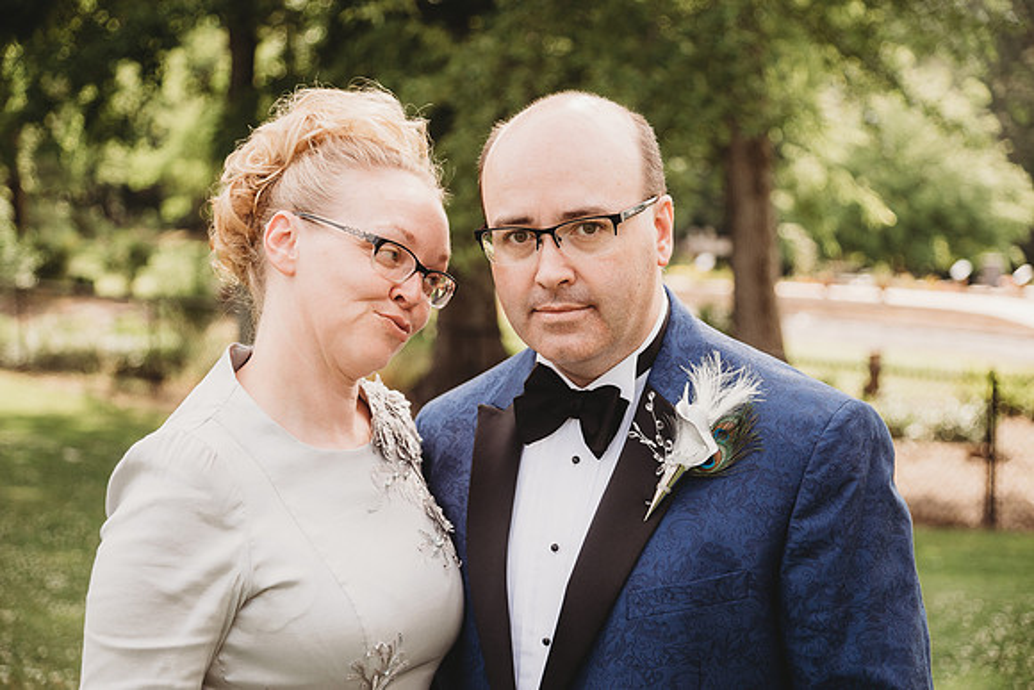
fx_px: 1867
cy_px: 345
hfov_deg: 31.0
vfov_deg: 20.9
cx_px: 517
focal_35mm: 65
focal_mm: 65
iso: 200
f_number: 4
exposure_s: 1/500
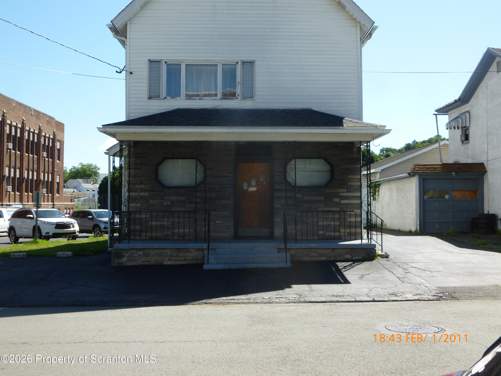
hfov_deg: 54.0
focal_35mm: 34
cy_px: 188
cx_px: 250
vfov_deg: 41.8
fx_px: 492
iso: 100
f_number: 3.6
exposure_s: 1/500
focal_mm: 6.1
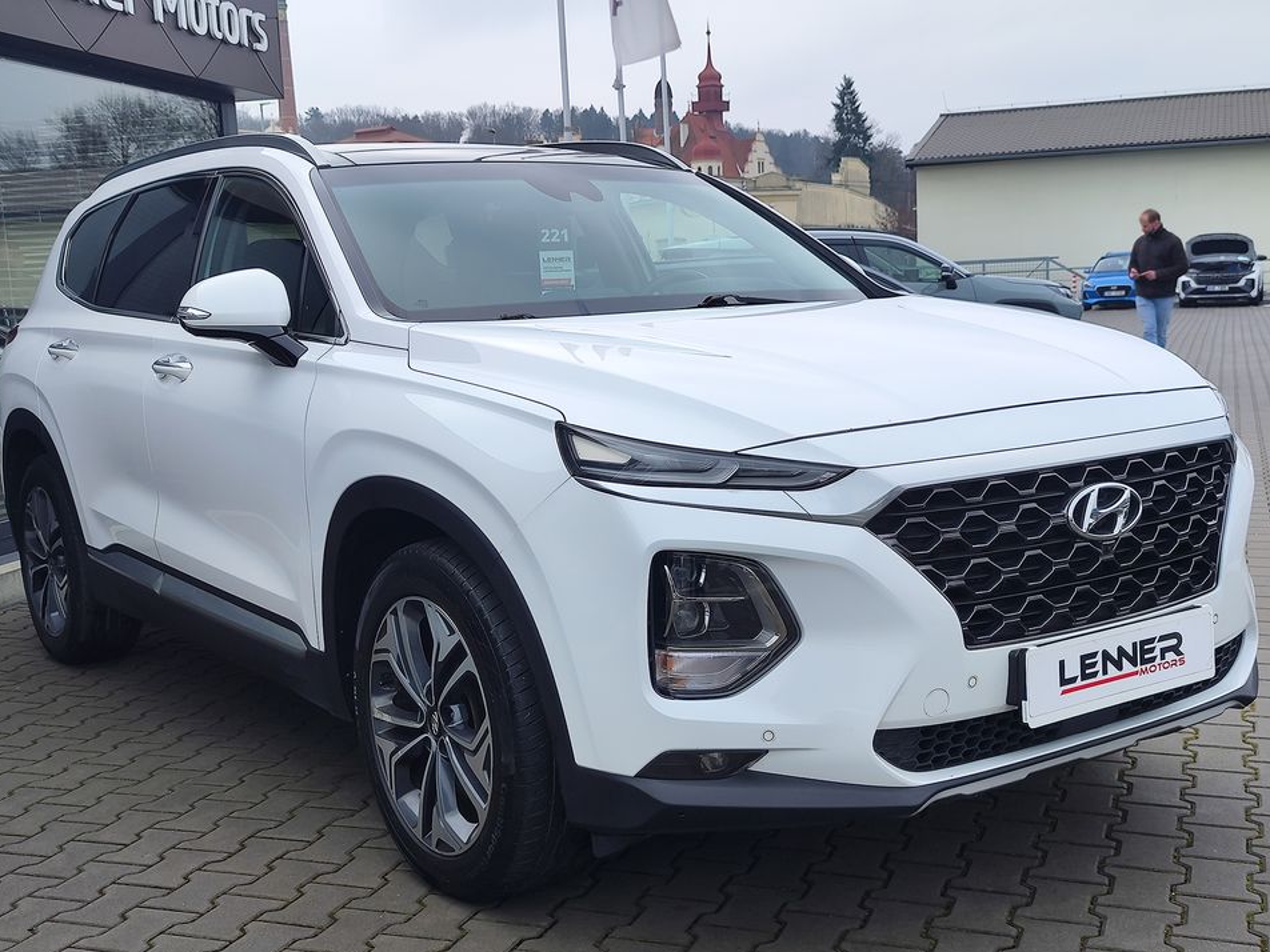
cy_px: 536
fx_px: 1064
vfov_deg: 48.1
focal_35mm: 29
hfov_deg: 61.6
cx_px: 663
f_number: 1.69
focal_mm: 7.01
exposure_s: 1/360
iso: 50
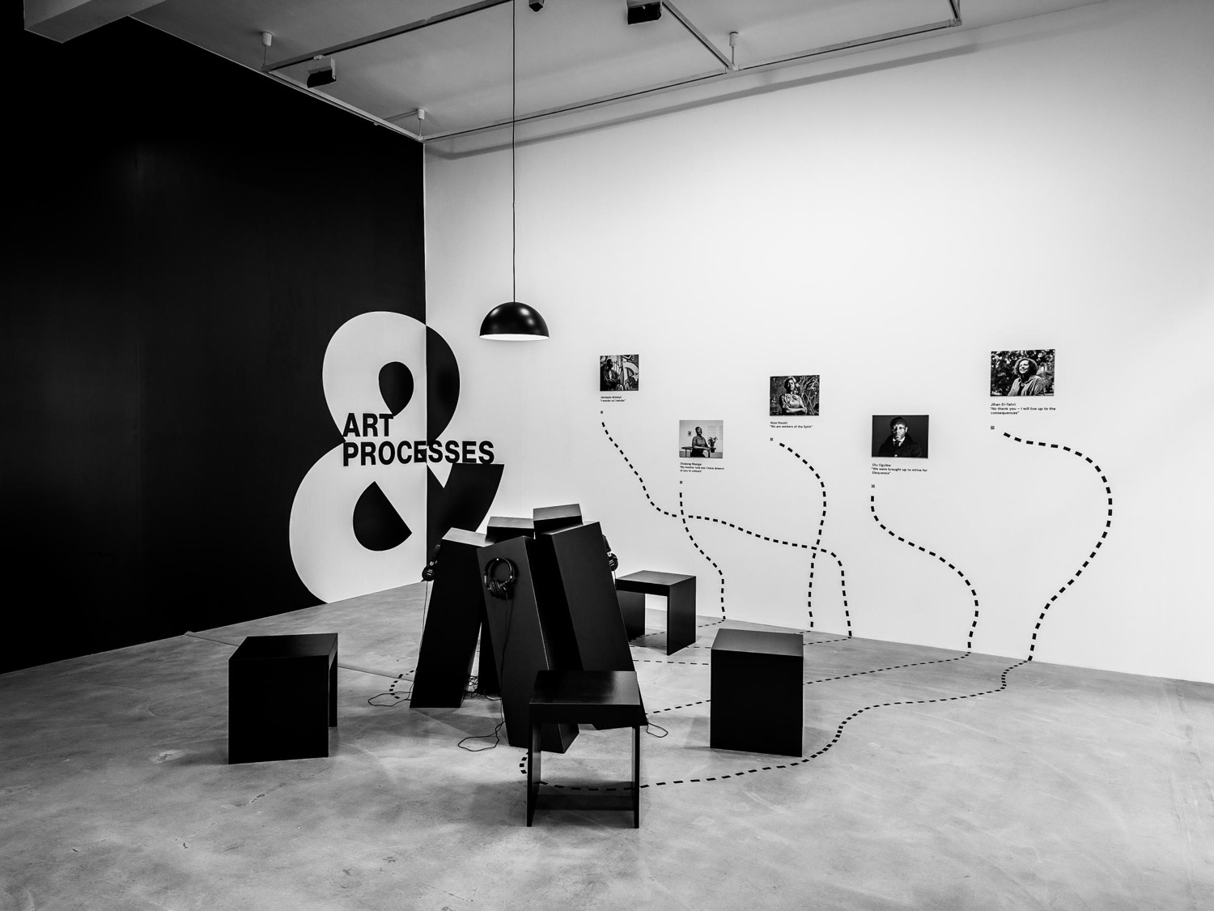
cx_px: 607
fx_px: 842
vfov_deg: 56.8
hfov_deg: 71.6
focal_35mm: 24
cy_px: 456
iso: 64
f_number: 1.8
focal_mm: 6.76
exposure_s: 1/120
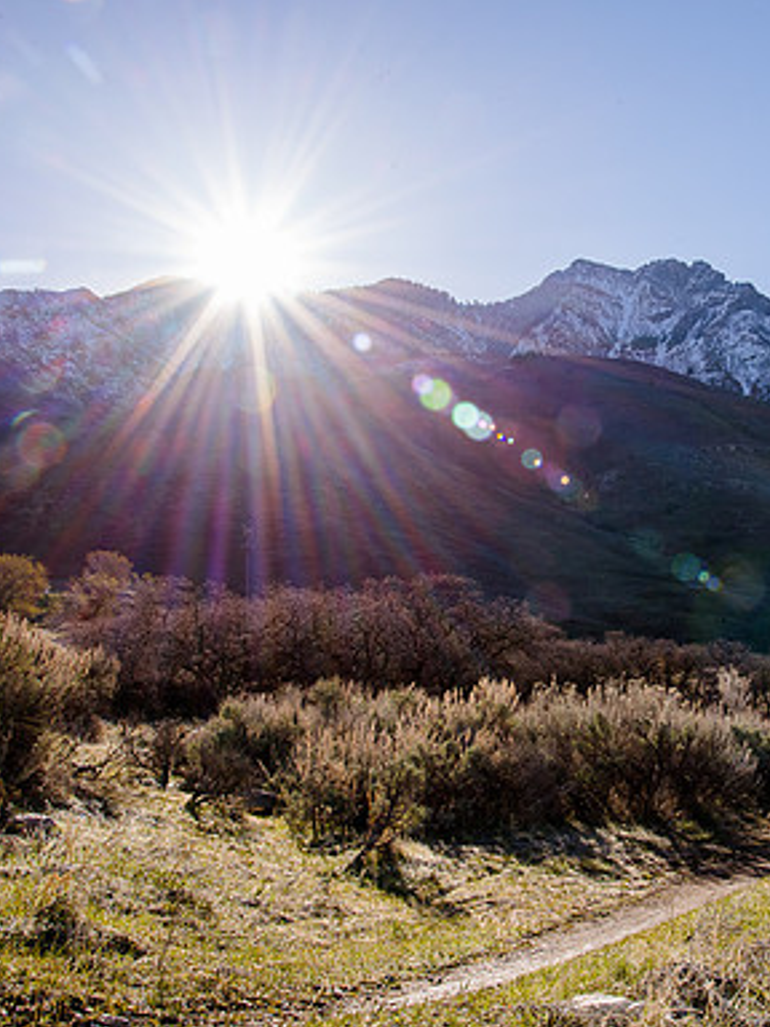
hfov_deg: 31.5
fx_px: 1335
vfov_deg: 42.1
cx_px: 588
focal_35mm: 45
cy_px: 515
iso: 250
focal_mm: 31
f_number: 18
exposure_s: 1/125
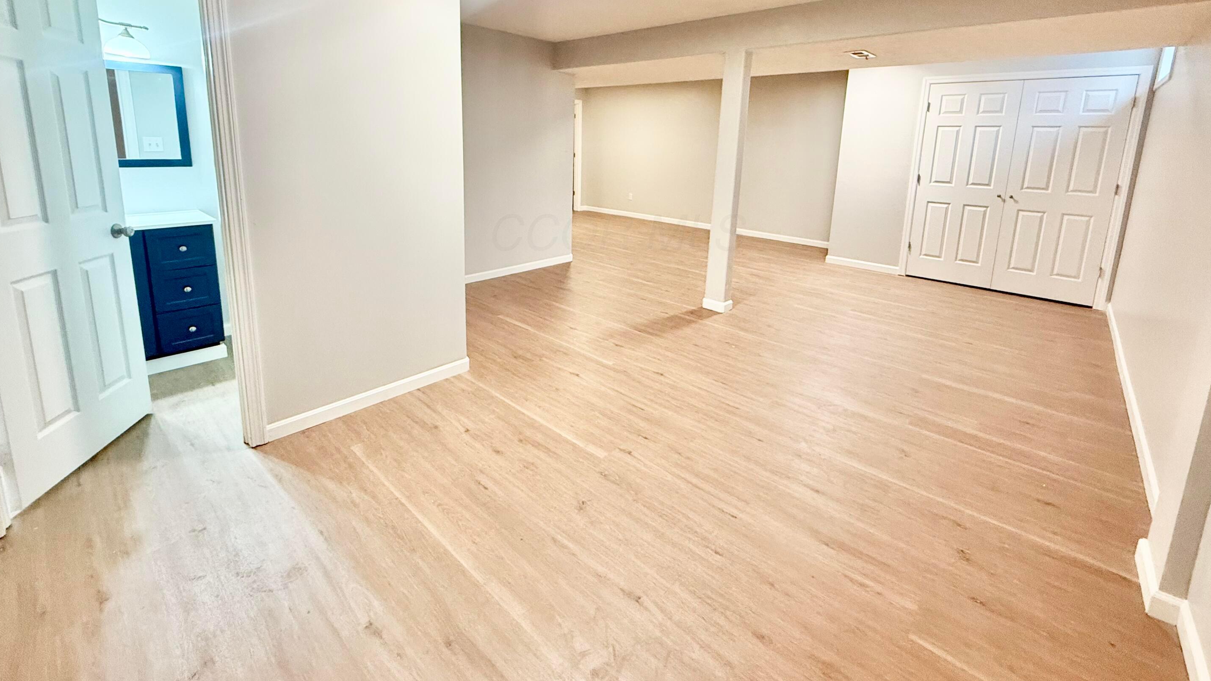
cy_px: 232
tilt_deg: -10.2
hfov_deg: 99.4
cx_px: 618
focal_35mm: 16
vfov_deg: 65.5
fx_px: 514
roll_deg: -1.6
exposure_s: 1/60
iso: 400
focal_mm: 2.22
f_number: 2.2
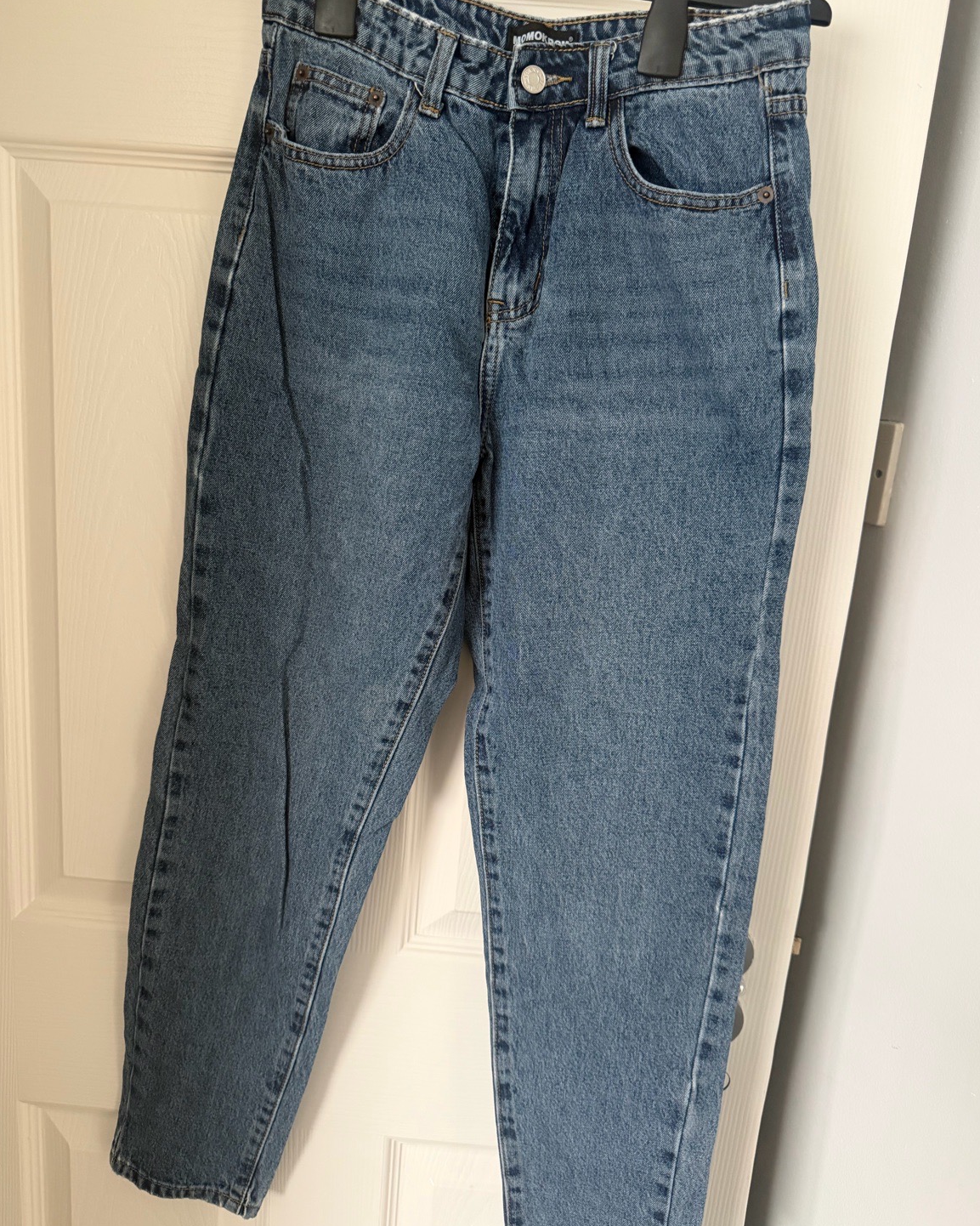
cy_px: 604
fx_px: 943
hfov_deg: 54.9
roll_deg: -4.7
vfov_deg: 66.0
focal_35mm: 26
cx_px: 495
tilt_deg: -12.6
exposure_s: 1/60
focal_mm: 6.76
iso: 500
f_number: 1.78
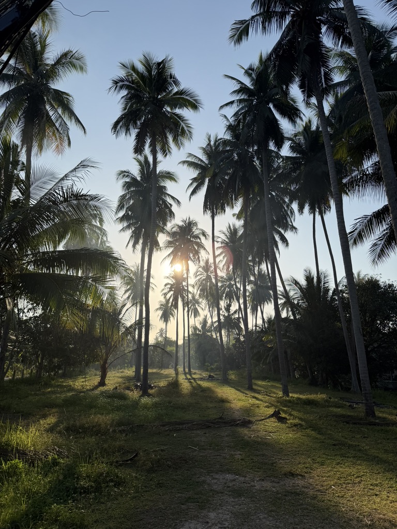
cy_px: 264
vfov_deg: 71.6
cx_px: 198
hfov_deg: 56.8
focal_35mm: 24
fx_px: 367
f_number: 1.78
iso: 80
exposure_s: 1/6173
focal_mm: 6.76
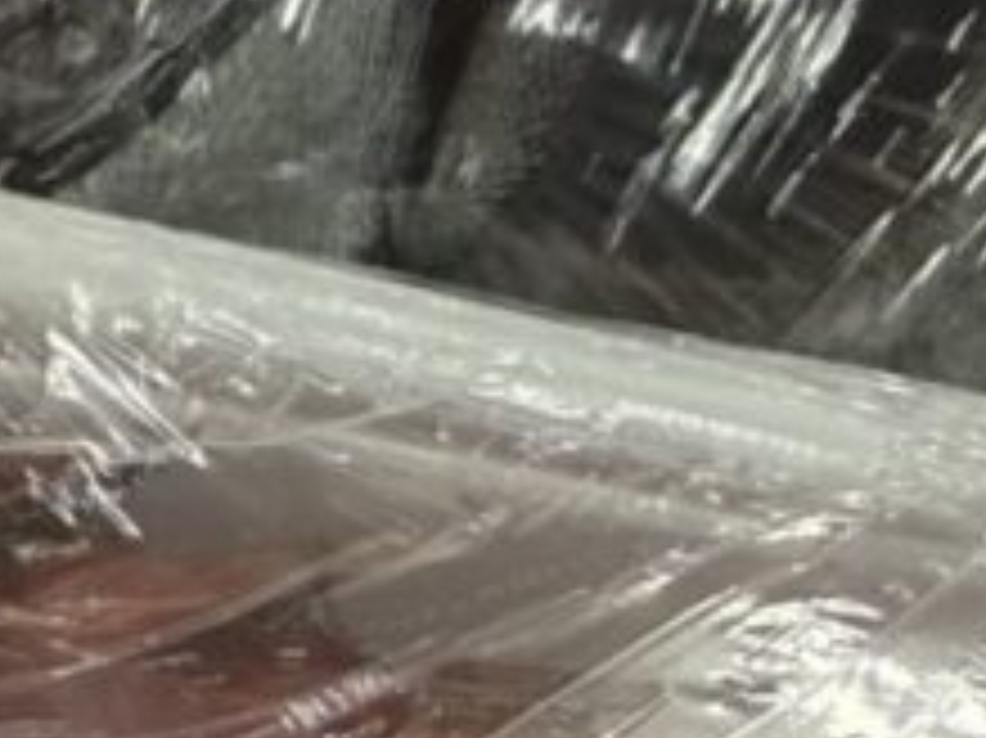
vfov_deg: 11.2
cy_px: 1593
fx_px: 3331
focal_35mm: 117
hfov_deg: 14.6
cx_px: -840
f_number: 2.2
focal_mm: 2.22
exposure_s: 1/120
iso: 250
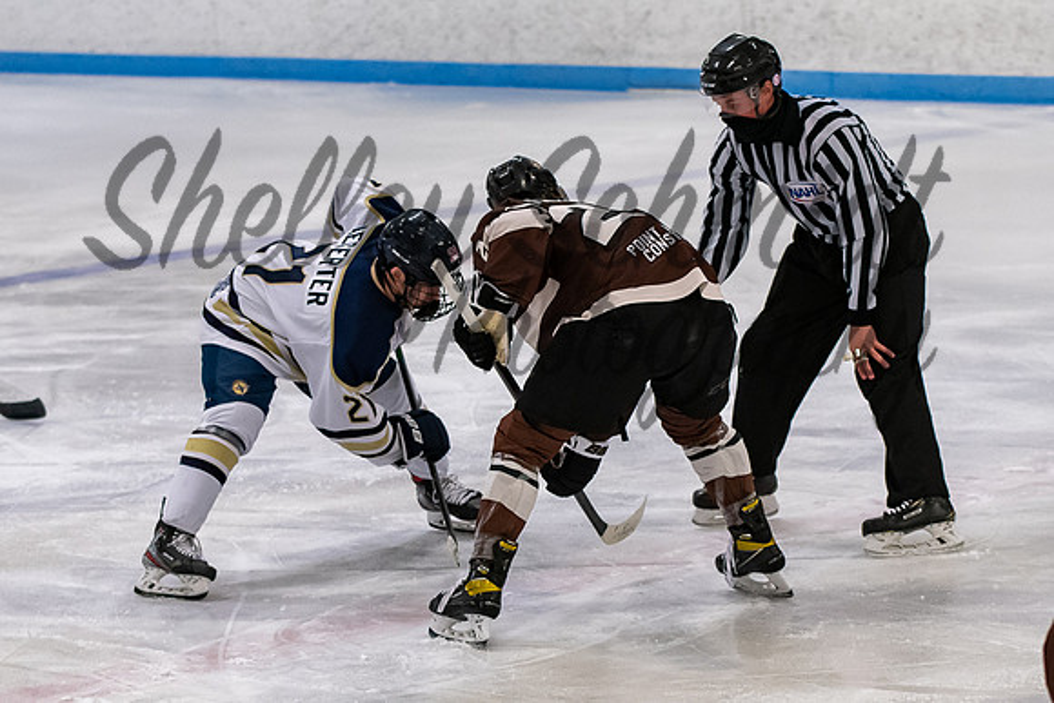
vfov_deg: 6.7
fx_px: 6051
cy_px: 292
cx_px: 527
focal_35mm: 207
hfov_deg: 10.0
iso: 2000
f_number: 3.2
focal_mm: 92
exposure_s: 1/800
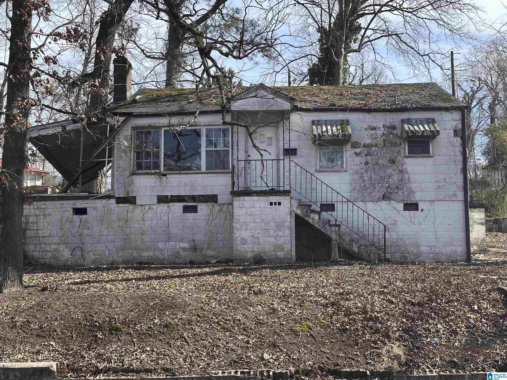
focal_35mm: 48
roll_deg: +0.5
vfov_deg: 30.3
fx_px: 703
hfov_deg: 39.7
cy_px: 190
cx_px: 254
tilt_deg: +8.1
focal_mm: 6.86
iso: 64
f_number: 1.78
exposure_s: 1/2070
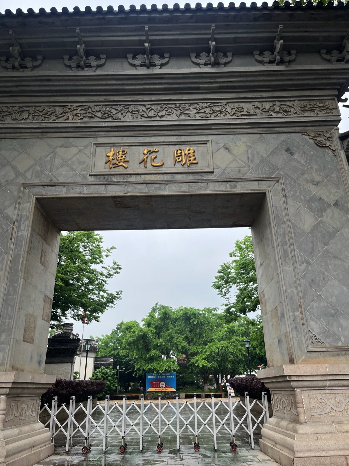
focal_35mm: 26
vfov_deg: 67.3
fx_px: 350
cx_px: 174
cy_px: 233
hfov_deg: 53.1
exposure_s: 1/304
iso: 50
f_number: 1.6
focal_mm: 5.1
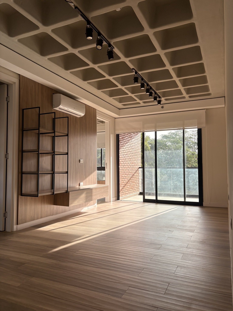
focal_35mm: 26
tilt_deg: +3.7
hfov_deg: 53.1
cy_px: 156
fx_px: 233
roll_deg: +0.4
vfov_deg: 67.3
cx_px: 116
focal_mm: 5.96
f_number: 1.6
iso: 50
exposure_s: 1/687
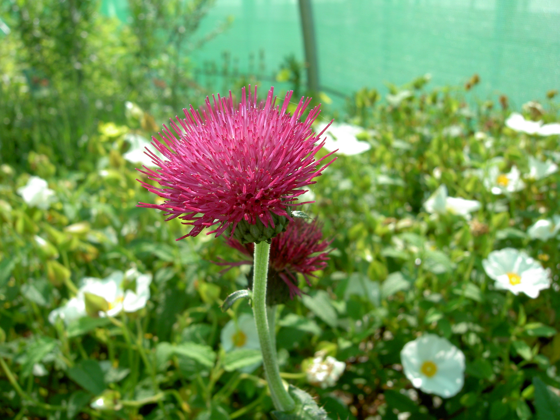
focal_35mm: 34
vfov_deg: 41.8
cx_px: 280
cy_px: 210
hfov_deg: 54.0
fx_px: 550
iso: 50
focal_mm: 5.6
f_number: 4.7
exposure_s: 1/100
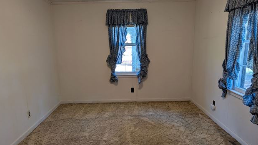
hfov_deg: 69.9
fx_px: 185
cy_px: 86
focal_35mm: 27
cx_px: 128
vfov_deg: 42.7
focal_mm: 6.9
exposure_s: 1/120
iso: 72
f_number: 1.68
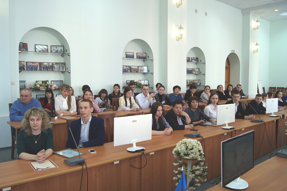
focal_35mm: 30
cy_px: 96
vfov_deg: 43.5
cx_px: 144
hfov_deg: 62.0
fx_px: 239
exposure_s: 1/50
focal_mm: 20
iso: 200
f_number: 5
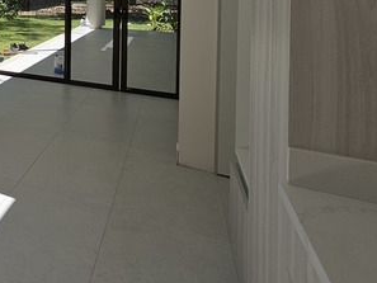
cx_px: -108
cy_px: -25
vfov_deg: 35.2
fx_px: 381
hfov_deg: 36.0
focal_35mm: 35
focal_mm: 2.2
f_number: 2.2
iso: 50
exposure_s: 1/1681
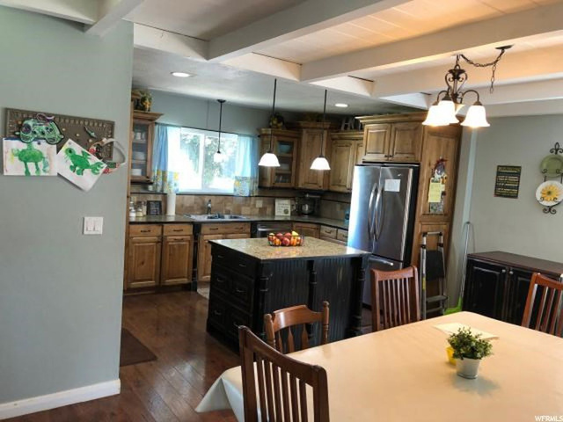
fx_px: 455
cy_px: 211
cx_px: 282
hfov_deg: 63.4
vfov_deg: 49.7
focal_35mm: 28
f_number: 1.8
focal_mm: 3.99
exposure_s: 1/17
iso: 40
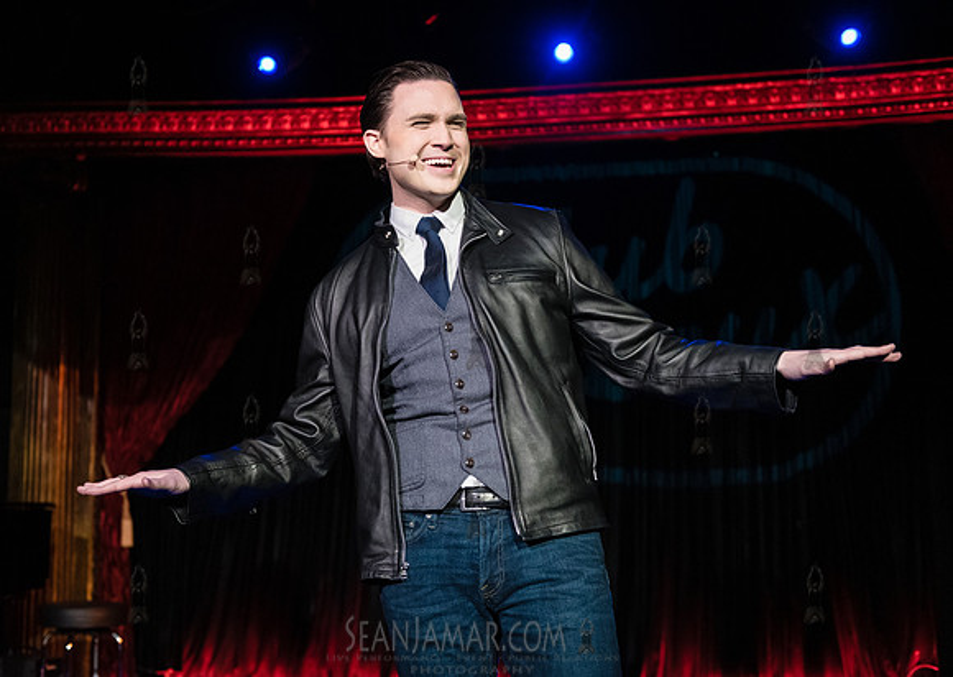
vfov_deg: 30.5
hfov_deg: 42.0
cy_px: 338
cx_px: 446
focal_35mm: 46
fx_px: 1240
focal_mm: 44
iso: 4000
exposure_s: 1/320
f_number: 2.8
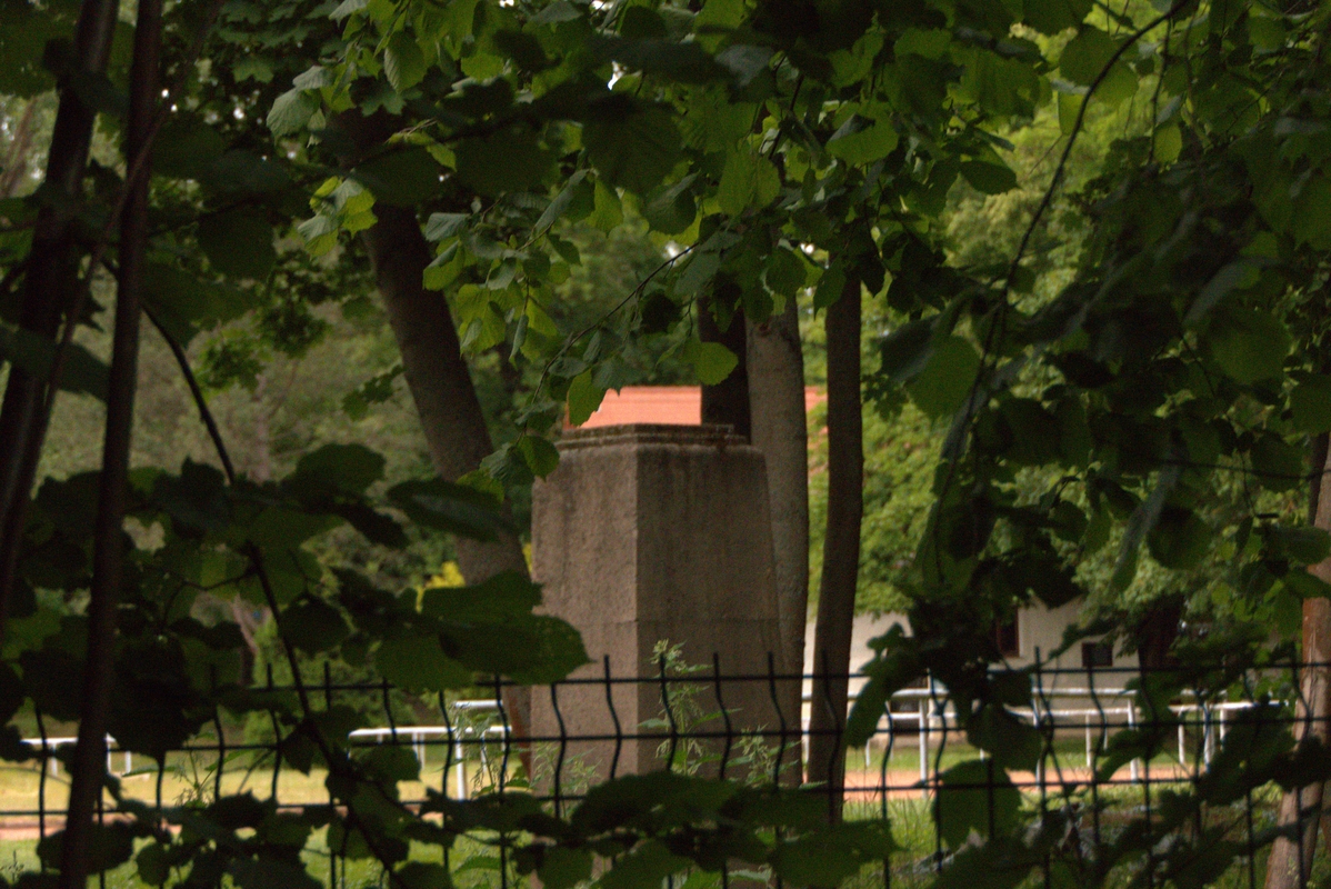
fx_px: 4698
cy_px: 444
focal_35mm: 127
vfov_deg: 10.8
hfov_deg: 16.1
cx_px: 666
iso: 3200
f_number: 5
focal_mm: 46.5
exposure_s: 1/80
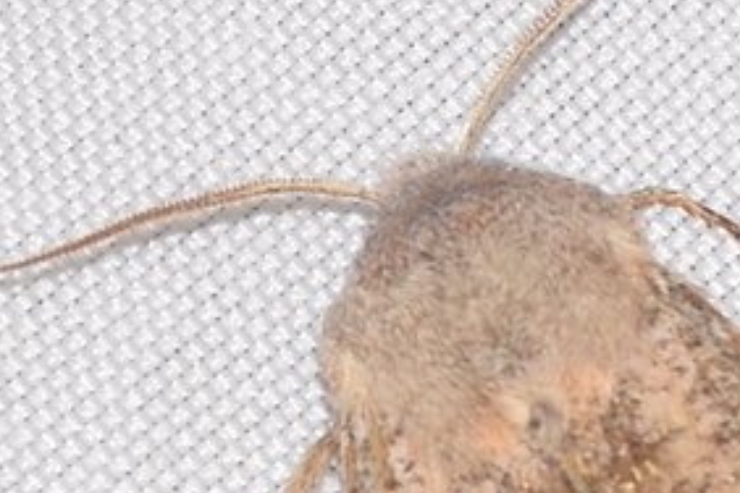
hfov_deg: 2.9
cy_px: 611
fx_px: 14696
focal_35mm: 715
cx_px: 714
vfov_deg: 1.9
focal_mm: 140
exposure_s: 1/160
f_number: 13
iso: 100
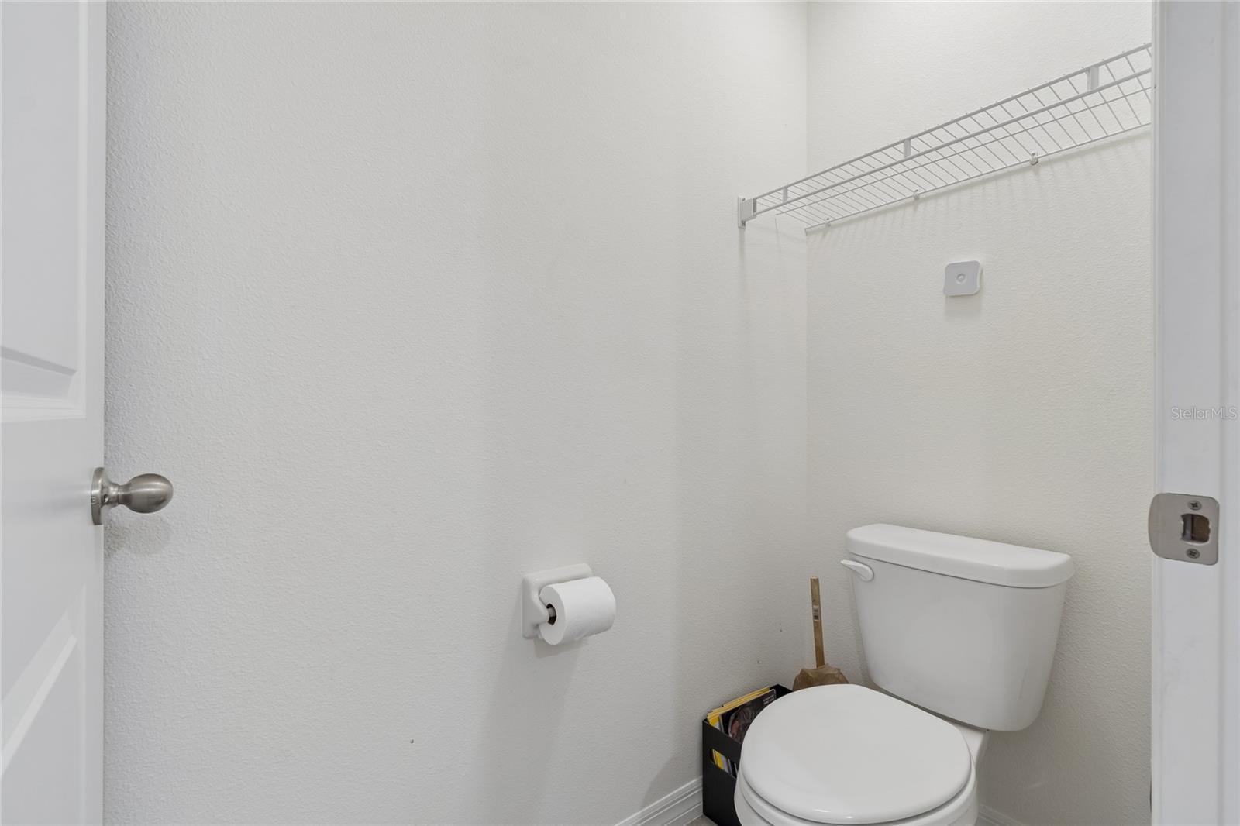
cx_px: 620
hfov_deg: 100.4
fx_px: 517
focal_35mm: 15
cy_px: 413
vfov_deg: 77.3
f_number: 7.1
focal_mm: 10
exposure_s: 1/2
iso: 100
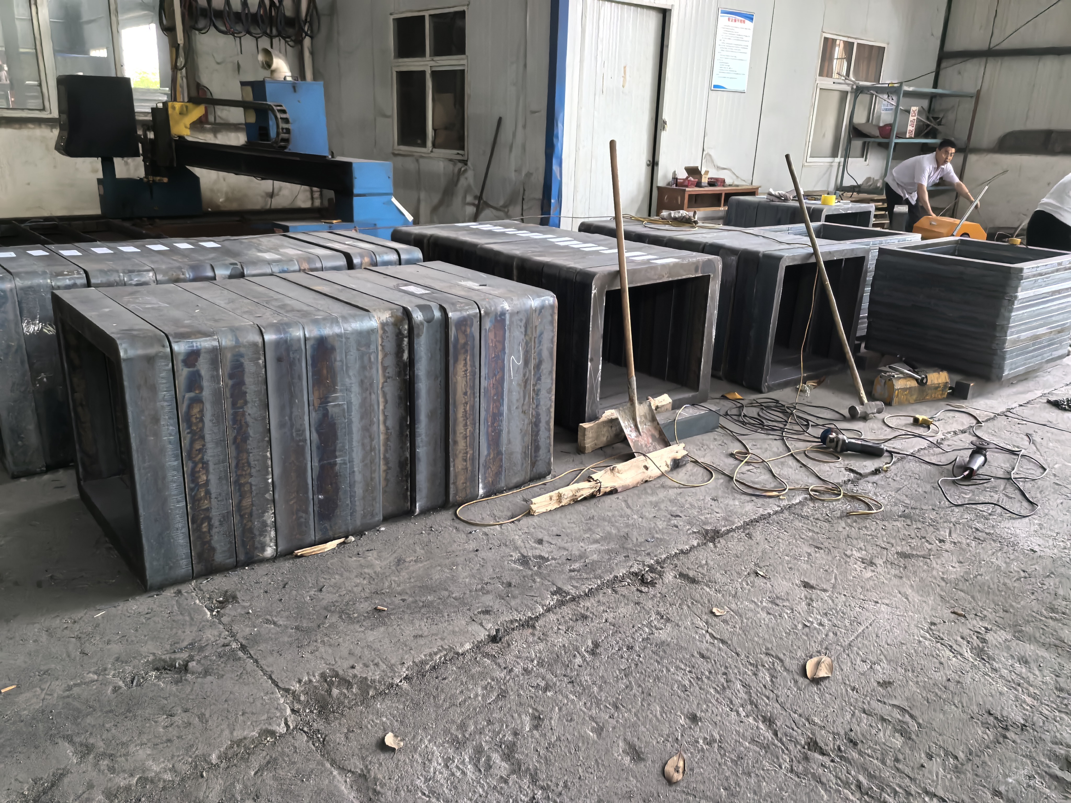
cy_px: 402
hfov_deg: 65.3
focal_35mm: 27
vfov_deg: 51.4
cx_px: 536
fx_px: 835
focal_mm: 5.75
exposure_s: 1/500
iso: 2000
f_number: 1.4
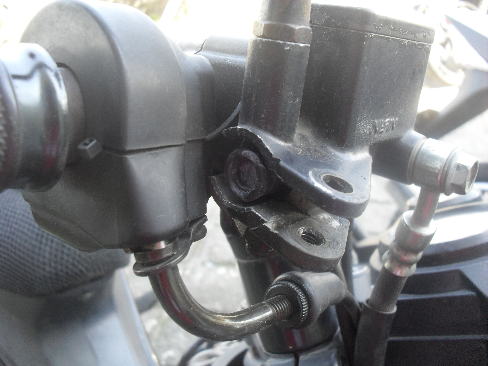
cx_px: 244
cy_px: 183
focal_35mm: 35
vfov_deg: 40.7
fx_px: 493
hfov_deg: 52.6
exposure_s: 1/45
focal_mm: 6.3
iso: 120
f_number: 3.2
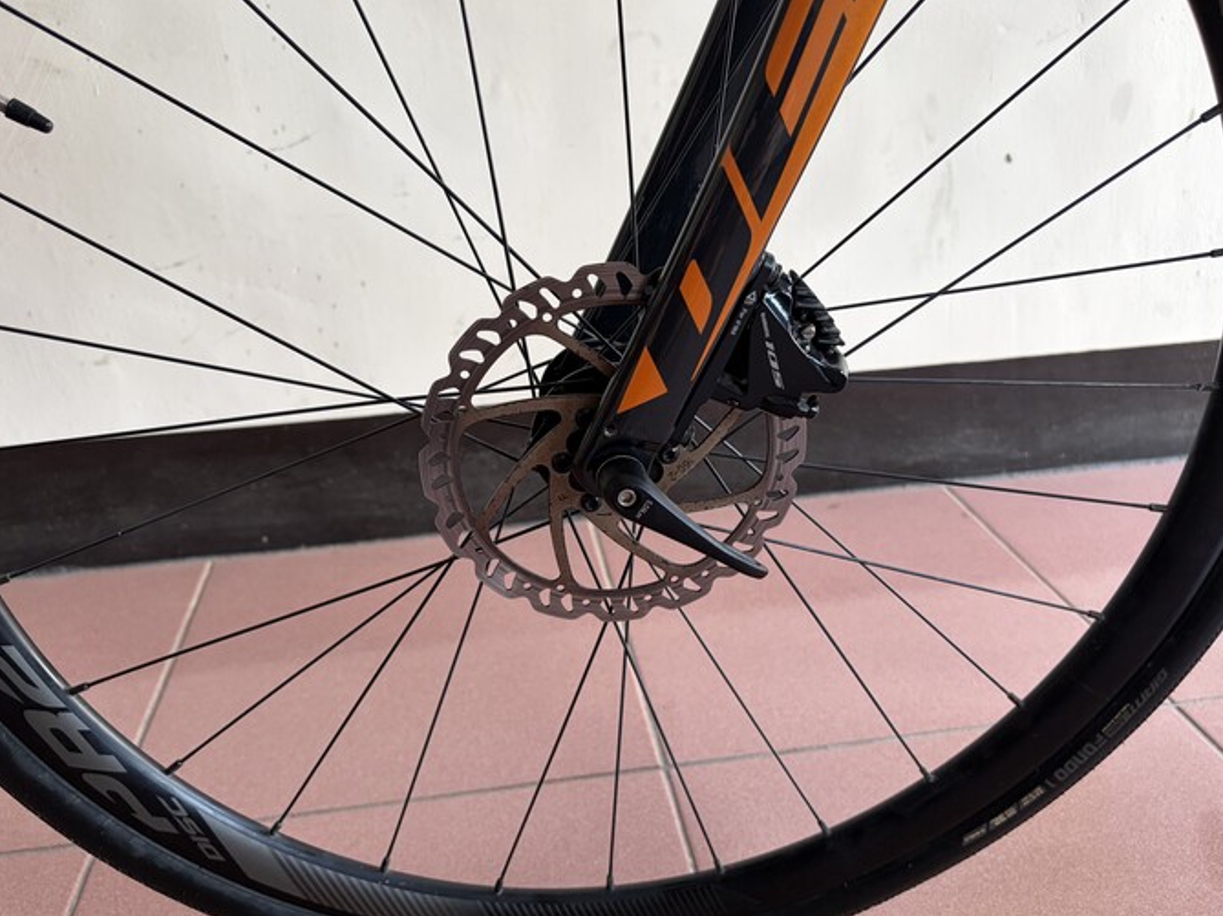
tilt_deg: -24.2
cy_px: 477
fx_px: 989
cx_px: 580
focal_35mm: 28
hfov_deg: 63.4
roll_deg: +2.8
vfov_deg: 49.7
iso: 125
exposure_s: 1/109
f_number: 1.6
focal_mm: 5.96
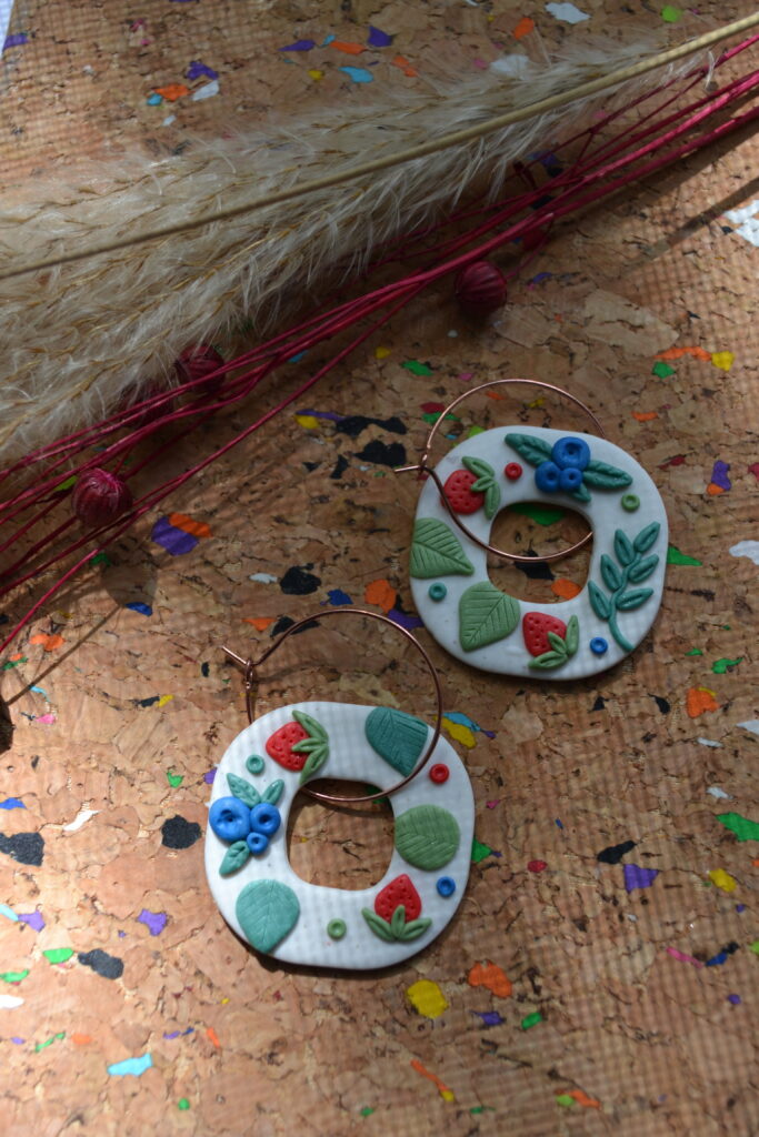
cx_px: 380
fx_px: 1517
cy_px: 568
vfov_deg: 41.1
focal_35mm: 48
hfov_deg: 28.1
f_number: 5.6
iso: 180
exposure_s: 1/125
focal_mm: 32
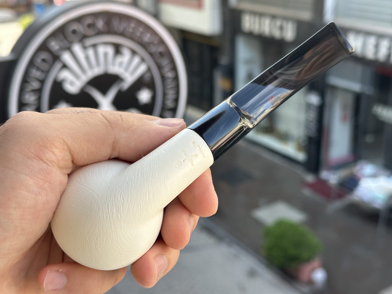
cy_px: 147
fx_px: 544
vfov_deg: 30.3
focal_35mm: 48
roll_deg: +2.1
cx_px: 196
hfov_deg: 39.7
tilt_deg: -21.7
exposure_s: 1/430
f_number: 1.78
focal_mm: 6.86
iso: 64
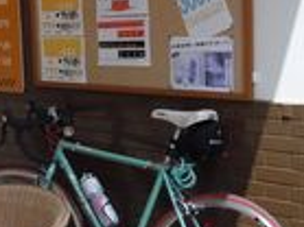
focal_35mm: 95
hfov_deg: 19.9
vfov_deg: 15.5
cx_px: -11
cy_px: 129
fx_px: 834
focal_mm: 5.9
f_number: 4
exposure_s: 1/250
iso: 100
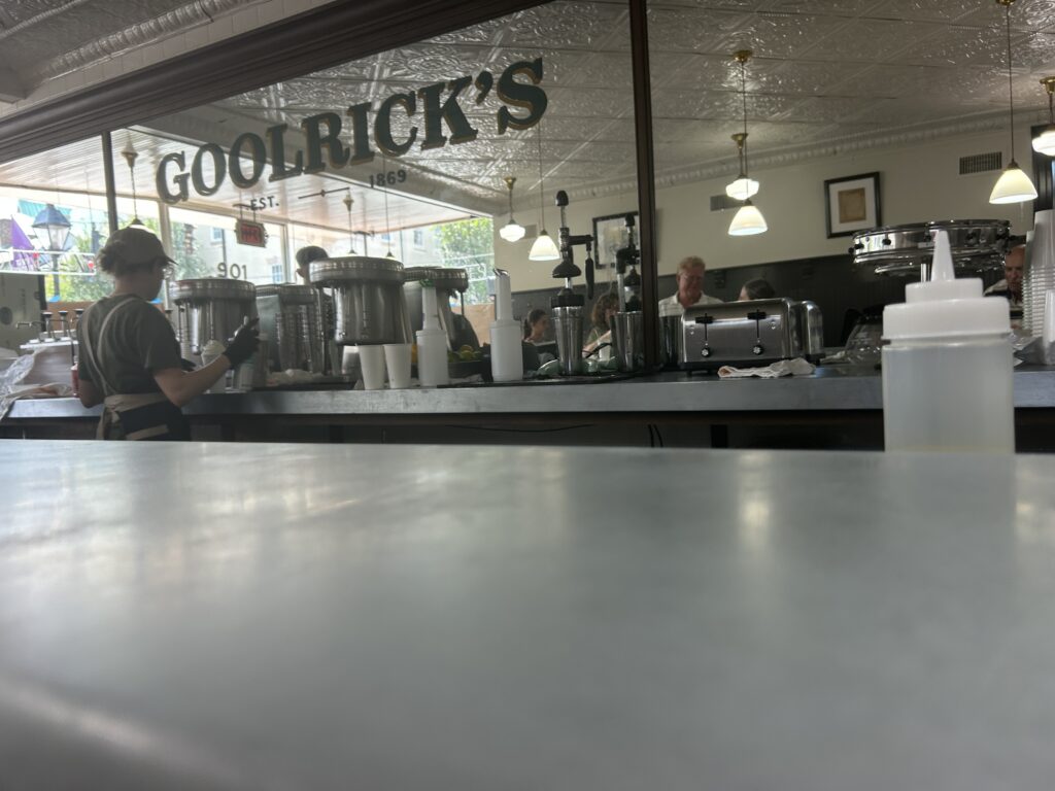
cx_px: 528
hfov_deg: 67.3
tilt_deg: -3.8
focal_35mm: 26
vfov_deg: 53.1
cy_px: 396
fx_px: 792
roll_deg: +1.4
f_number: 1.5
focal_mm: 5.7
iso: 50
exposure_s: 1/166
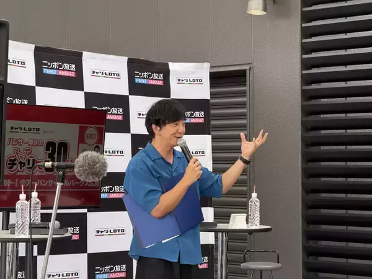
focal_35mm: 100
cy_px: 140
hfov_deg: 19.6
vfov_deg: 14.8
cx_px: 186
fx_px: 1075
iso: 80
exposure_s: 1/121
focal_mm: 16.89
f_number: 2.8
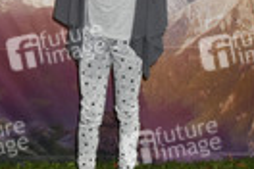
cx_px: 5
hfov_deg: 15.2
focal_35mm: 133
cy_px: 0
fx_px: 938
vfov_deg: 10.2
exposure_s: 1/160
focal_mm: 26
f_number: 6.3
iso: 320
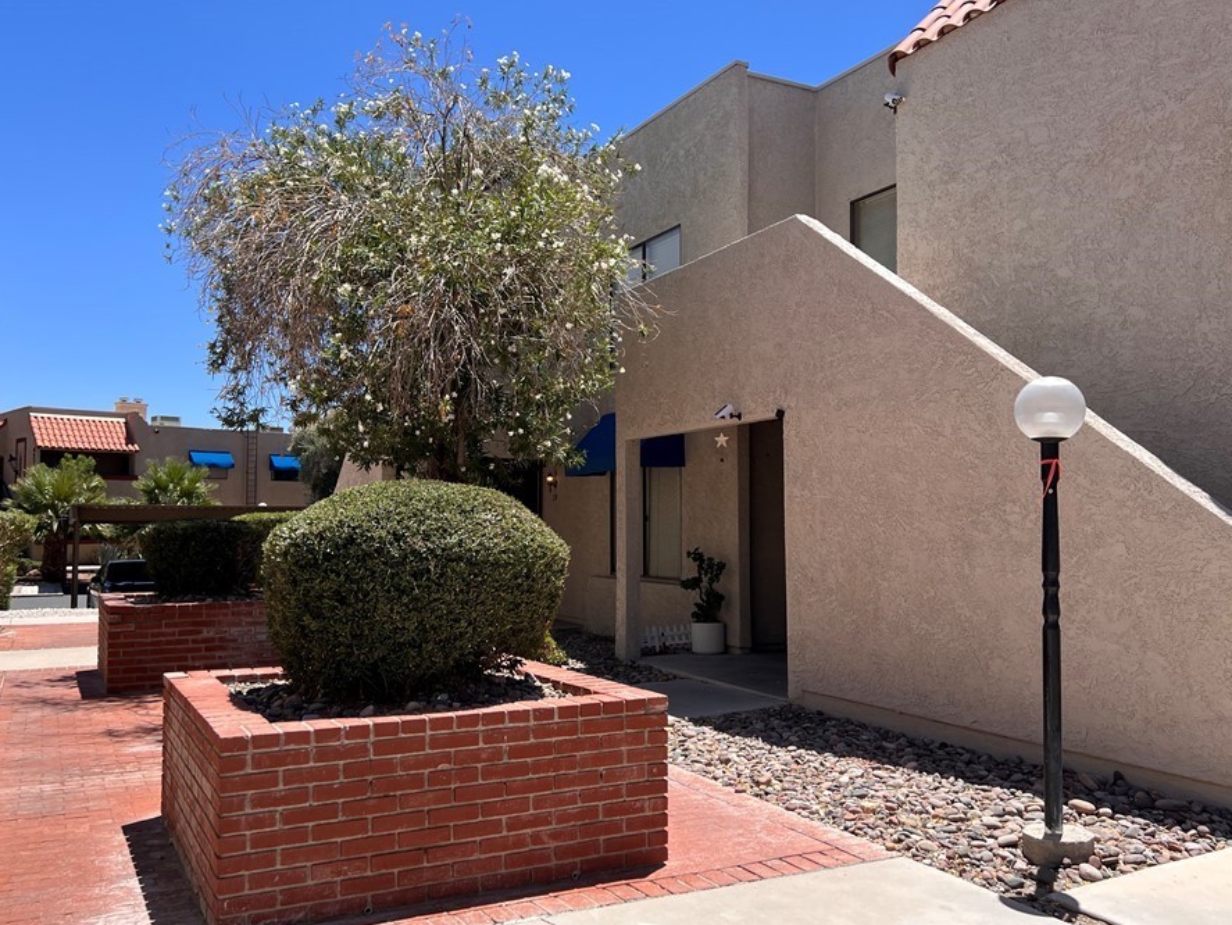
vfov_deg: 46.8
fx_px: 1068
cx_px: 603
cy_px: 481
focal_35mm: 30
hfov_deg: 59.9
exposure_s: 1/3257
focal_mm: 5.7
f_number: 1.5
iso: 50
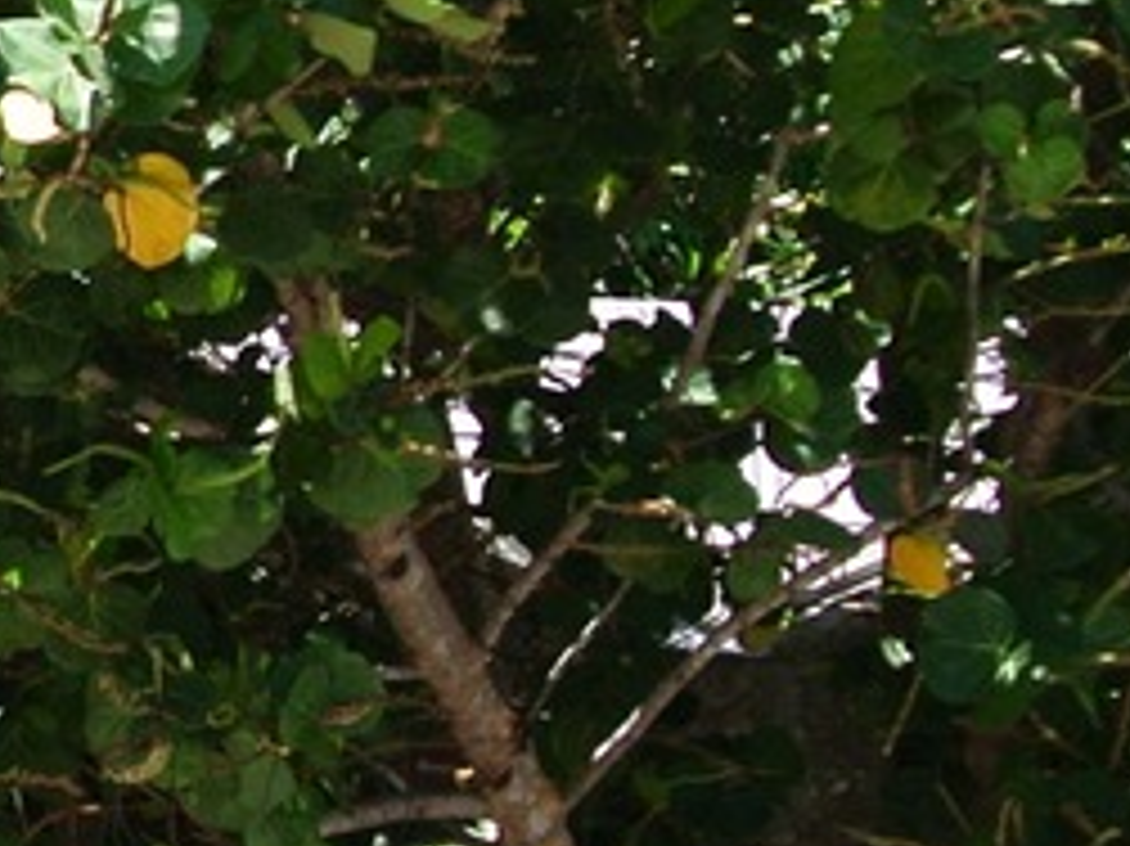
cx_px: -1256
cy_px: 871
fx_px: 6199
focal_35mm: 190
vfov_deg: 7.8
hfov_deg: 9.6
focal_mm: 11.8
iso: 100
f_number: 4.5
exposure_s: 1/400
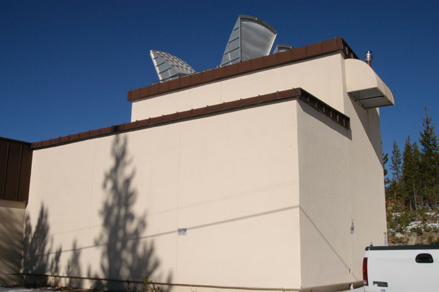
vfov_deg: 36.8
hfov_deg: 53.2
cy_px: 146
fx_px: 438
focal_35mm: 36
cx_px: 220
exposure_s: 1/800
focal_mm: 24
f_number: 14
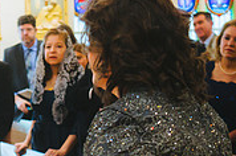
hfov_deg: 15.5
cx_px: -97
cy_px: 153
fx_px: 811
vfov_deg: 10.9
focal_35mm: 124
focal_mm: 36
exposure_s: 1/200
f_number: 2.8
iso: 2500
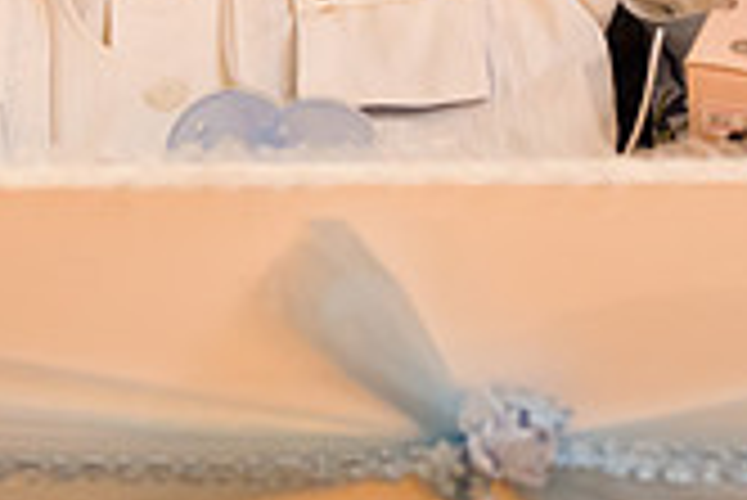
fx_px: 3261
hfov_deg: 13.0
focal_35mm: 157
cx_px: 536
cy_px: -63
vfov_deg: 8.7
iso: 3200
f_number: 3.2
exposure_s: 1/125
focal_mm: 45
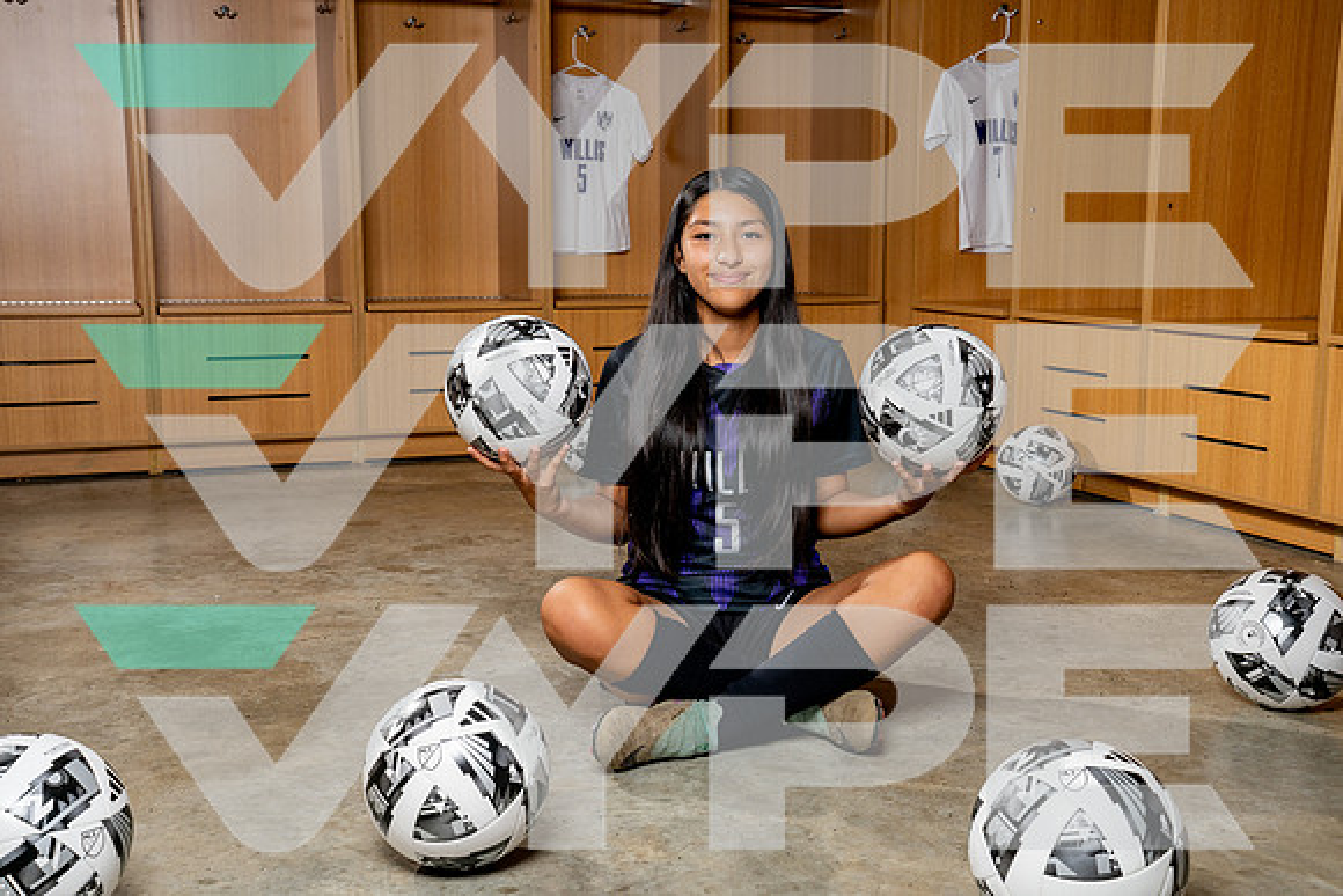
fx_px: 1567
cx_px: 672
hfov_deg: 46.4
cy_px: 448
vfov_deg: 31.9
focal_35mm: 42
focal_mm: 42
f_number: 8
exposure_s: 1/250
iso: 200
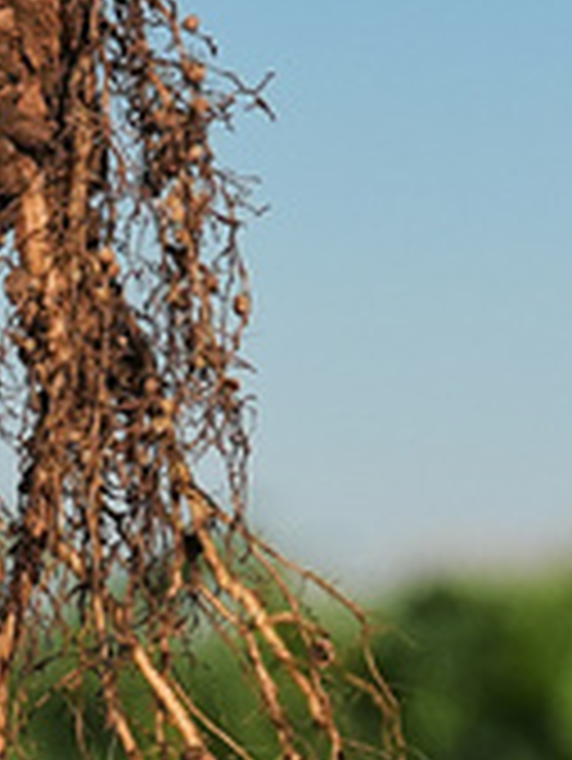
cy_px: 720
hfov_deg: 7.4
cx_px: -167
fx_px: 4357
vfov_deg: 9.9
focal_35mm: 198
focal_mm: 34
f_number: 2.8
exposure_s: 1/1000
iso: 1600
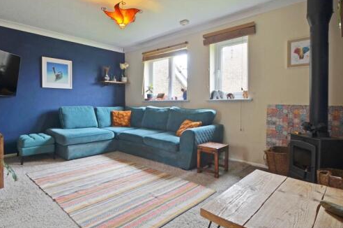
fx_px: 190
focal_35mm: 20
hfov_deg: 83.6
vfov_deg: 61.0
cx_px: 147
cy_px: 87
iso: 100
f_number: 13
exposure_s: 1/4
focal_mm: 10
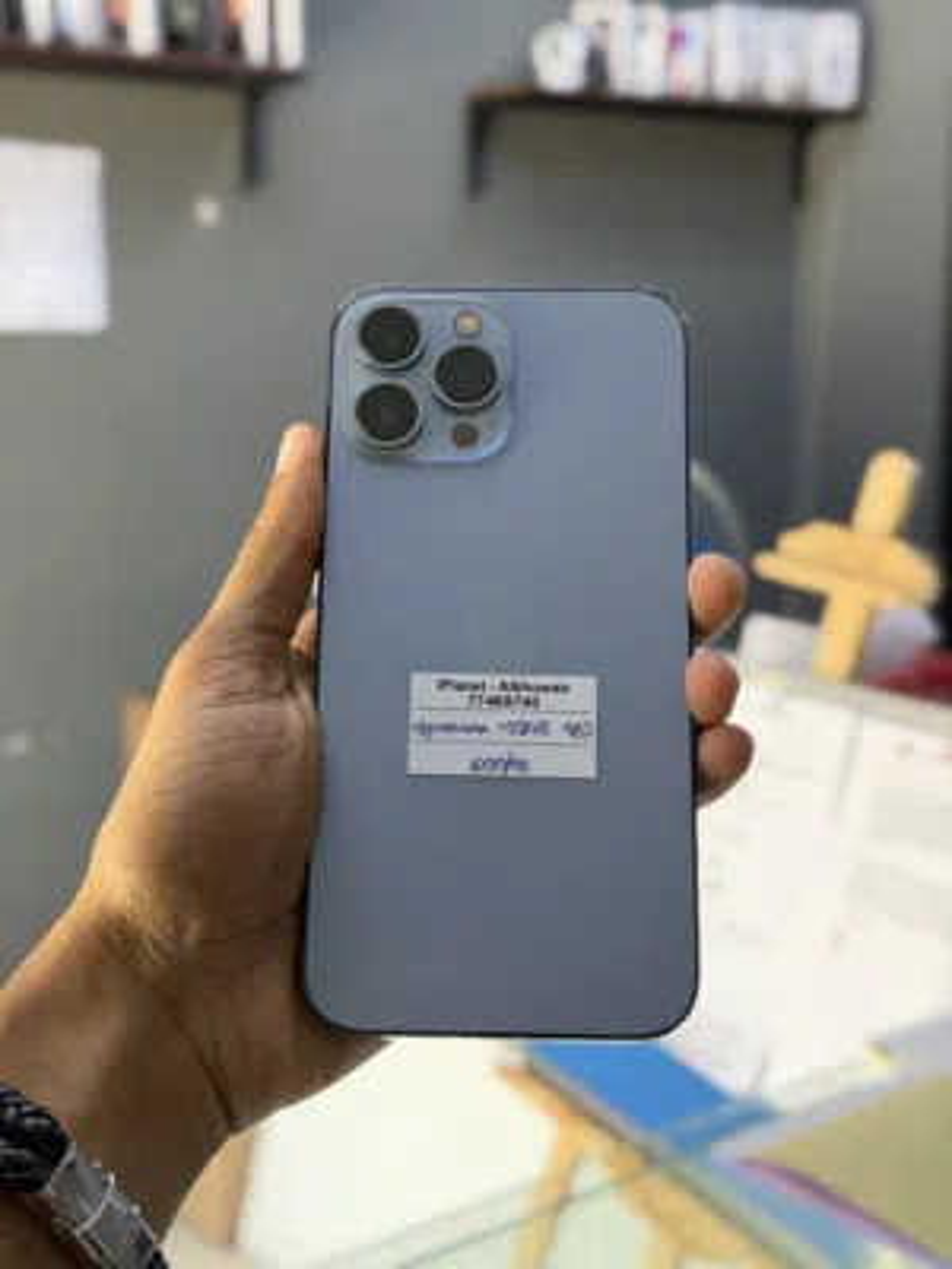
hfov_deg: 30.3
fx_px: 1760
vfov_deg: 39.7
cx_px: 476
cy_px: 634
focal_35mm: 48
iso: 80
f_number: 1.78
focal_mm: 6.76
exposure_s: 1/100
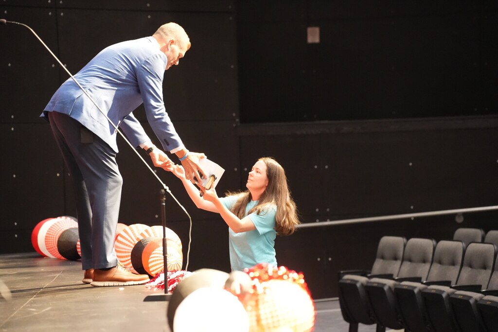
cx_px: 249
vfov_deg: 10.2
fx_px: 1868
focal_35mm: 135
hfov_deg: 15.2
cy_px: 166
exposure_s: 1/160
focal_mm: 135
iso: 12800
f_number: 3.5
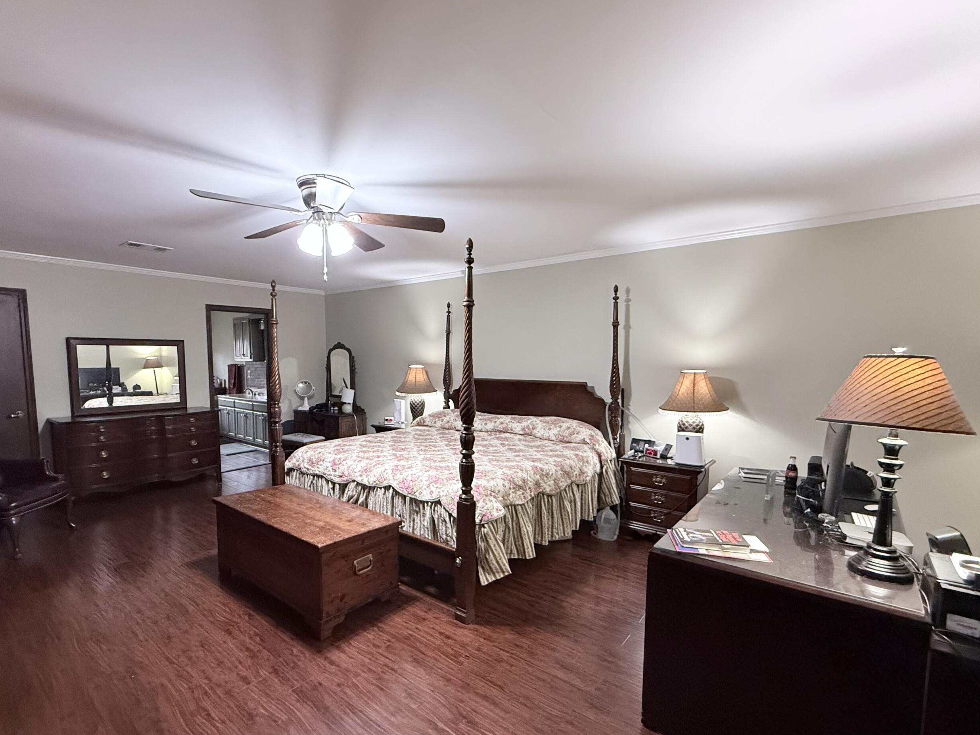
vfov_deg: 74.5
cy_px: 404
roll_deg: -0.1
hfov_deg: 90.7
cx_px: 441
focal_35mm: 17
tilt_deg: -5.9
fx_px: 481
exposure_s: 1/60
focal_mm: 2.22
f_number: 2.2
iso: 640
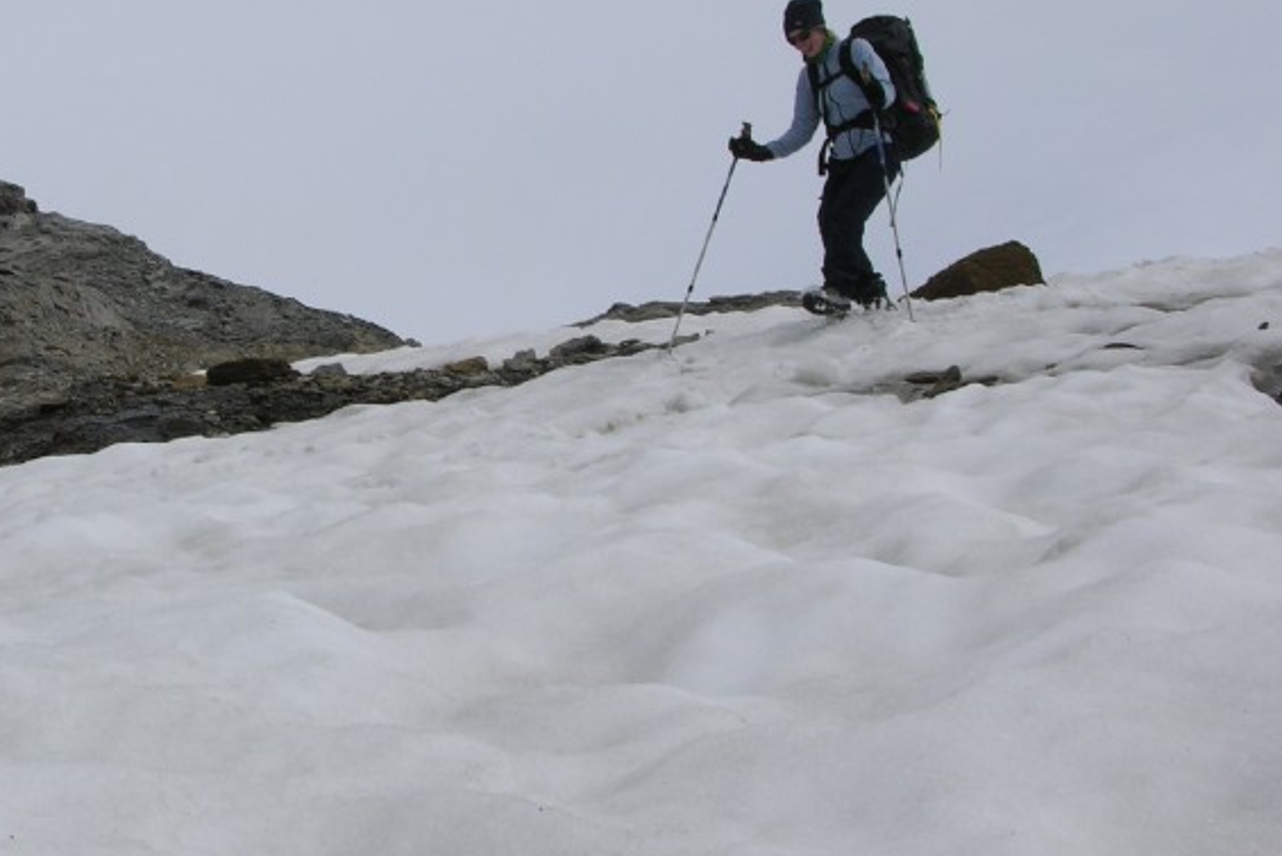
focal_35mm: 66
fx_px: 2351
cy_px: 309
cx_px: 354
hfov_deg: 30.1
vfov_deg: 20.6
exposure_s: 1/348
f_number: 8
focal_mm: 8.9
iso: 50
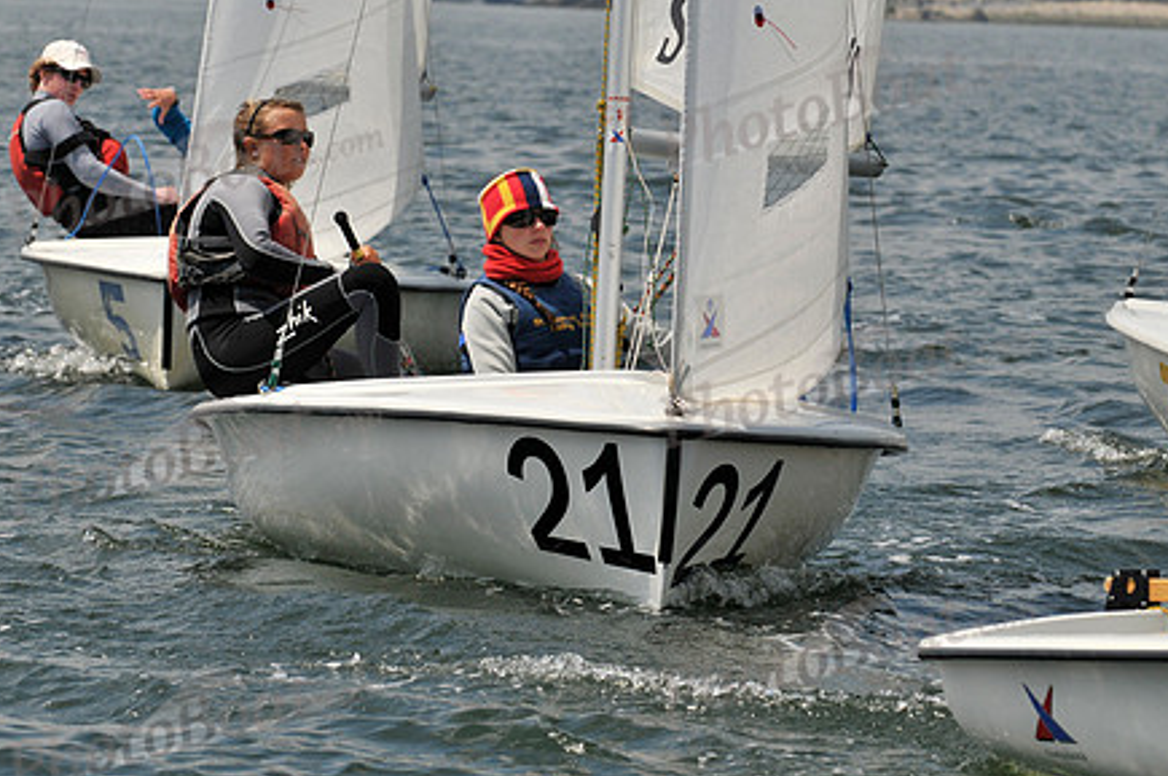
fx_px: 11019
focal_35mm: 340
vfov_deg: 4.0
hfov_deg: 6.1
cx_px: 521
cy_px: 278
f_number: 8
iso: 200
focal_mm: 170
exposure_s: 1/1000
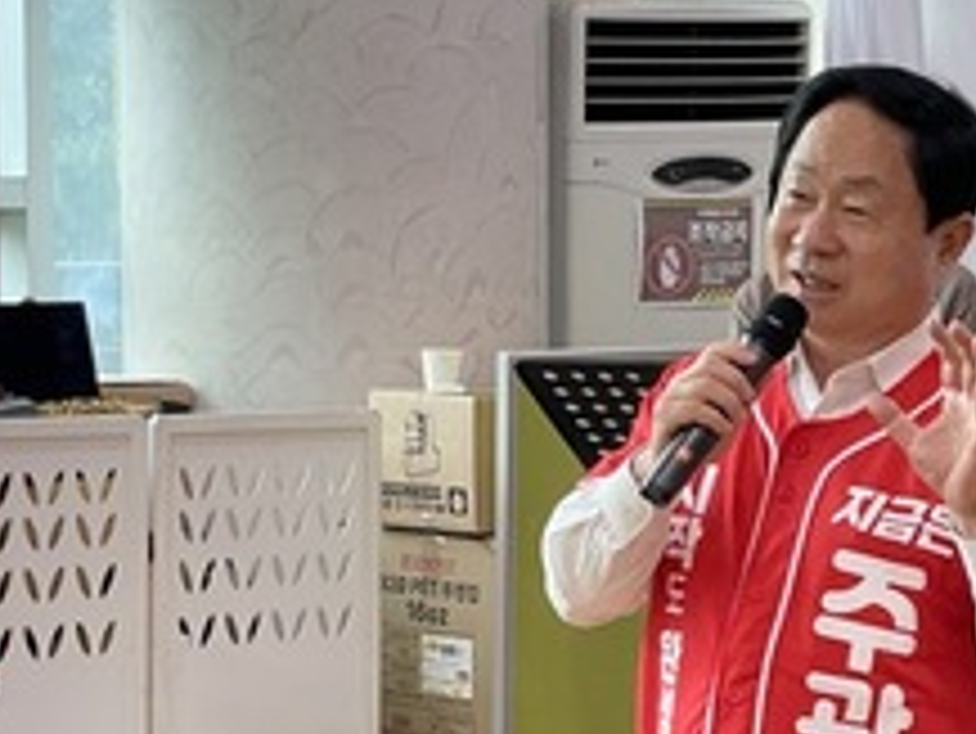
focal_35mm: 120
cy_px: 457
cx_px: 562
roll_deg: +0.6
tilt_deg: -5.0
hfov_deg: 16.4
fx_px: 3385
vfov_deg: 12.4
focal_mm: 6
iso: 200
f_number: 2
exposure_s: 1/120
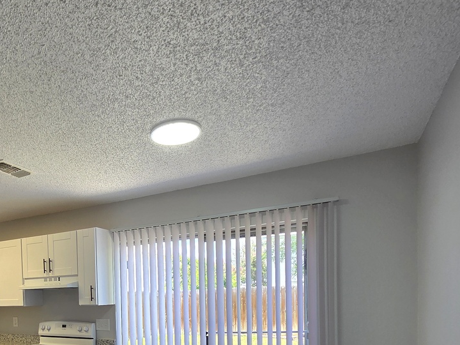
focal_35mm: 26
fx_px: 346
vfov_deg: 47.6
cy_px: 312
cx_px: 98
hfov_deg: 62.2
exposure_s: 1/120
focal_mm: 2.2
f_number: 2.2
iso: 50
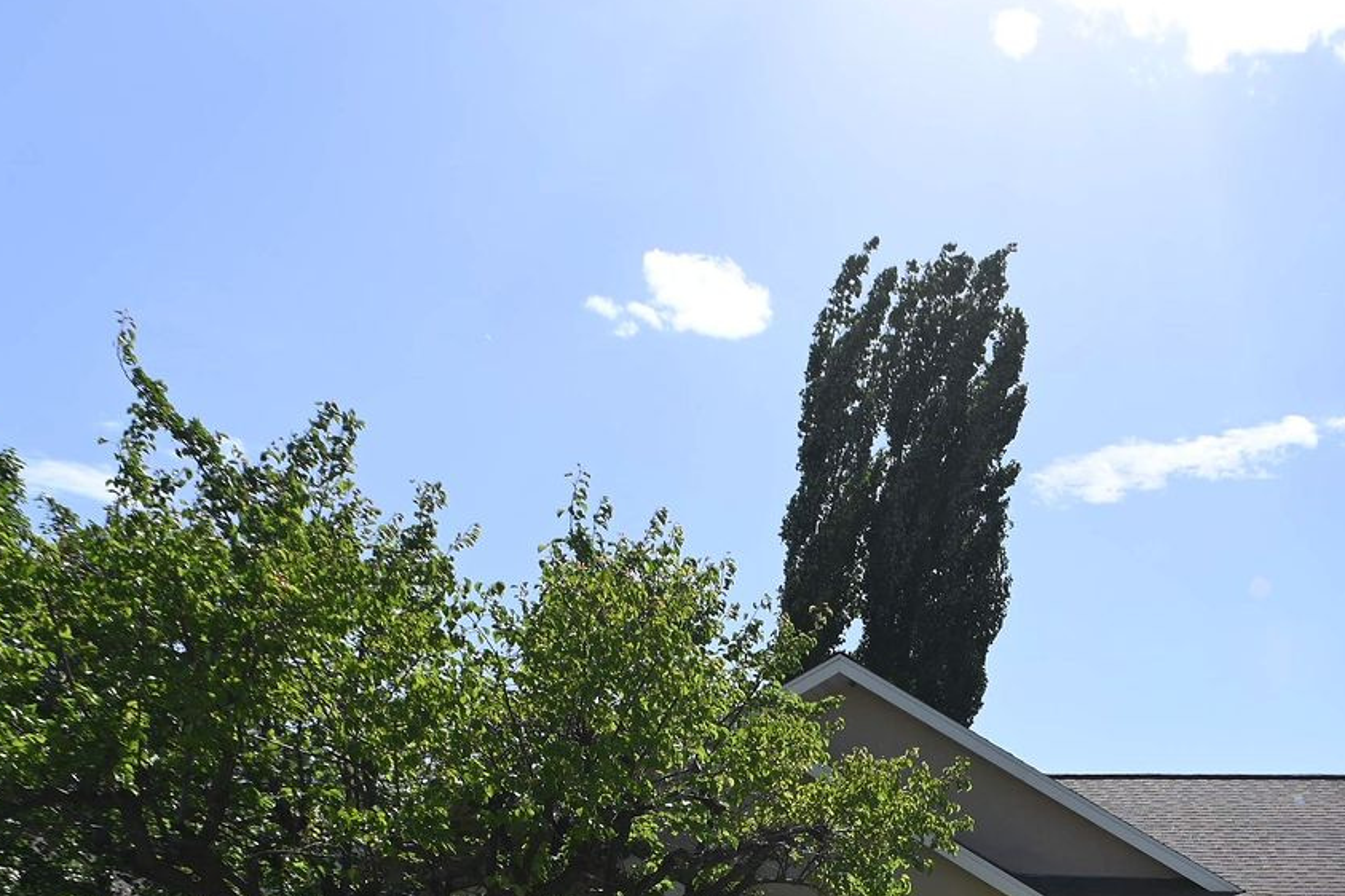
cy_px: 1051
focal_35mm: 34
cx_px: 1331
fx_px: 1270
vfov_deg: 32.7
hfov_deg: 47.0
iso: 100
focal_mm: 14
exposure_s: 1/800
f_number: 5
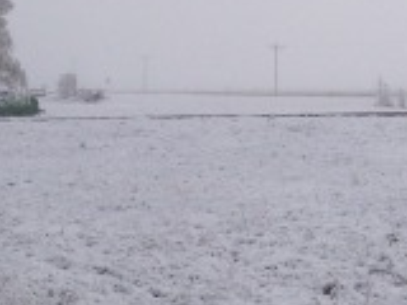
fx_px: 1646
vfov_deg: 10.5
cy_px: 290
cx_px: 445
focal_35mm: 140
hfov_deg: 13.8
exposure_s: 1/3067
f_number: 2.4
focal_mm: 4.28
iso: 50
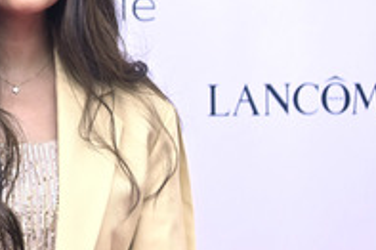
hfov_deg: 11.4
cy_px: 109
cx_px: -5
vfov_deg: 7.7
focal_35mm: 179
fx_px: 1868
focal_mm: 78
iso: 1000
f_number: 2.8
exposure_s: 1/1000
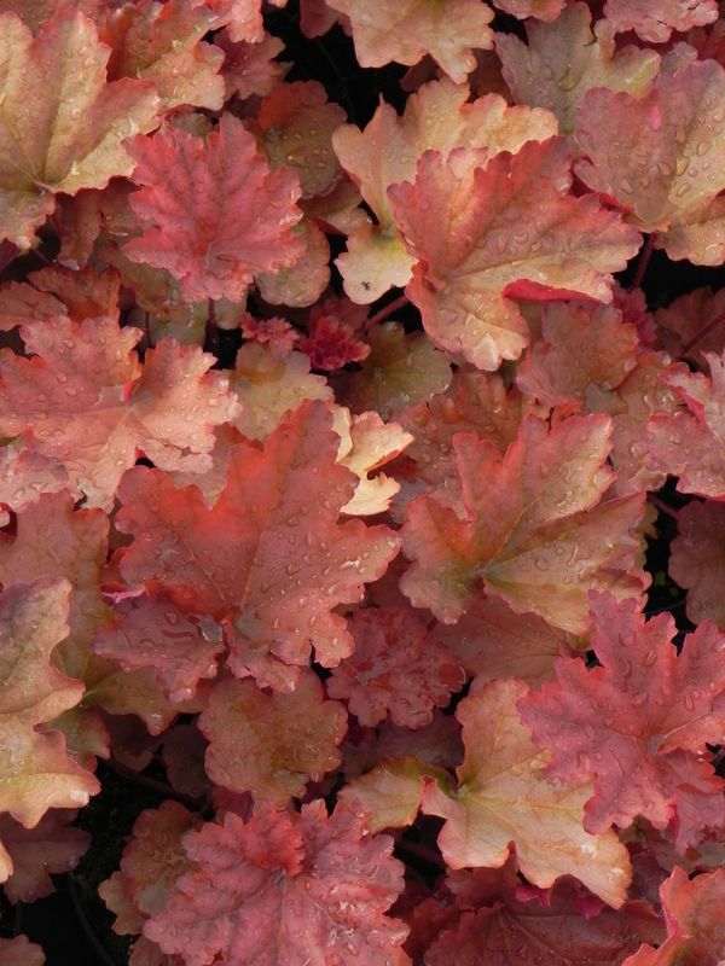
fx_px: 2932
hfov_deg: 14.1
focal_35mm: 105
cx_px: 362
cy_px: 483
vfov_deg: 18.7
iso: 160
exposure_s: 1/250
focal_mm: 18.8
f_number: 4.5
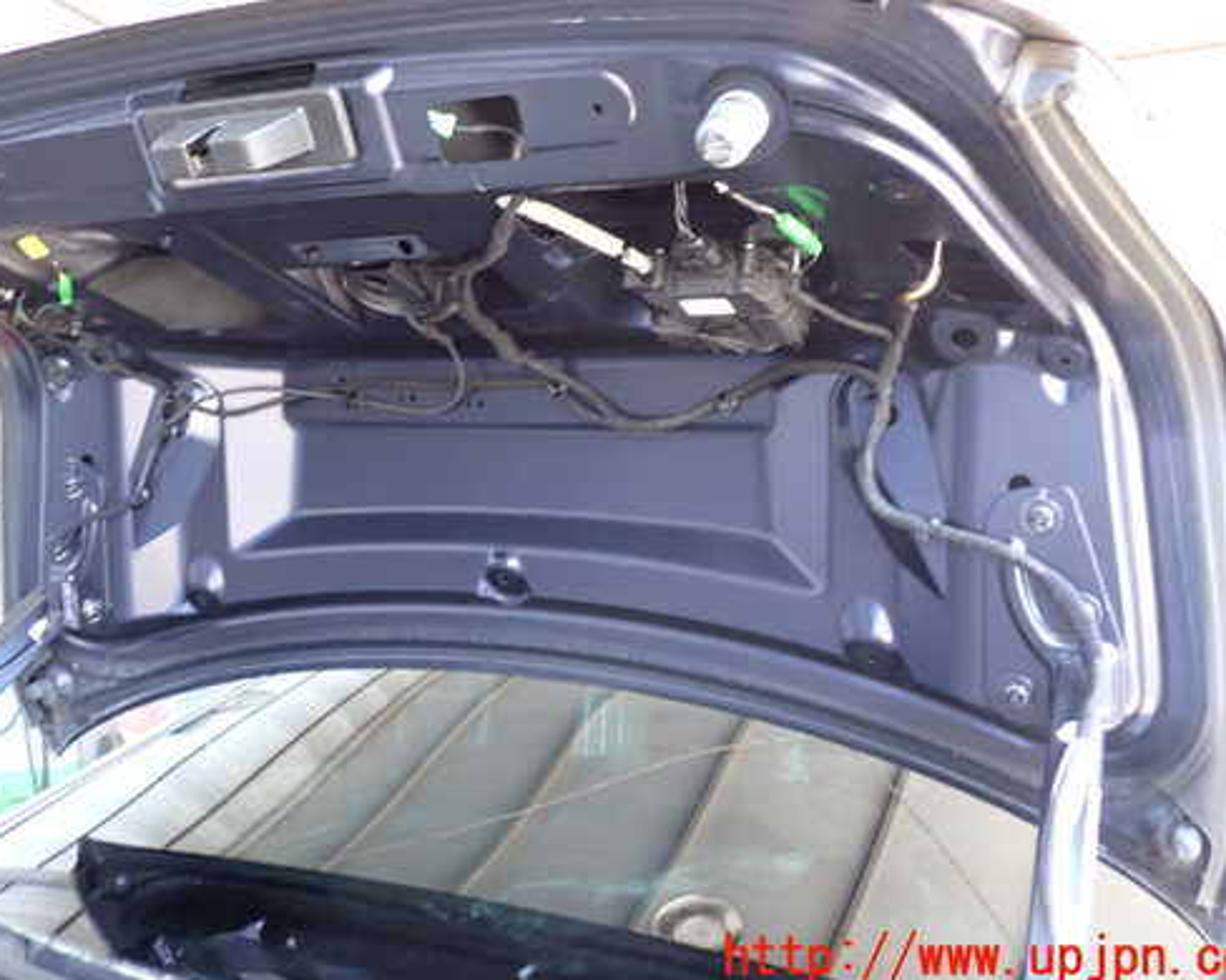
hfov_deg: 50.2
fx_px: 1306
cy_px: 425
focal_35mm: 36
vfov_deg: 41.0
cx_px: 538
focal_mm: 5.4
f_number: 2.3
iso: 200
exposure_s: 1/30
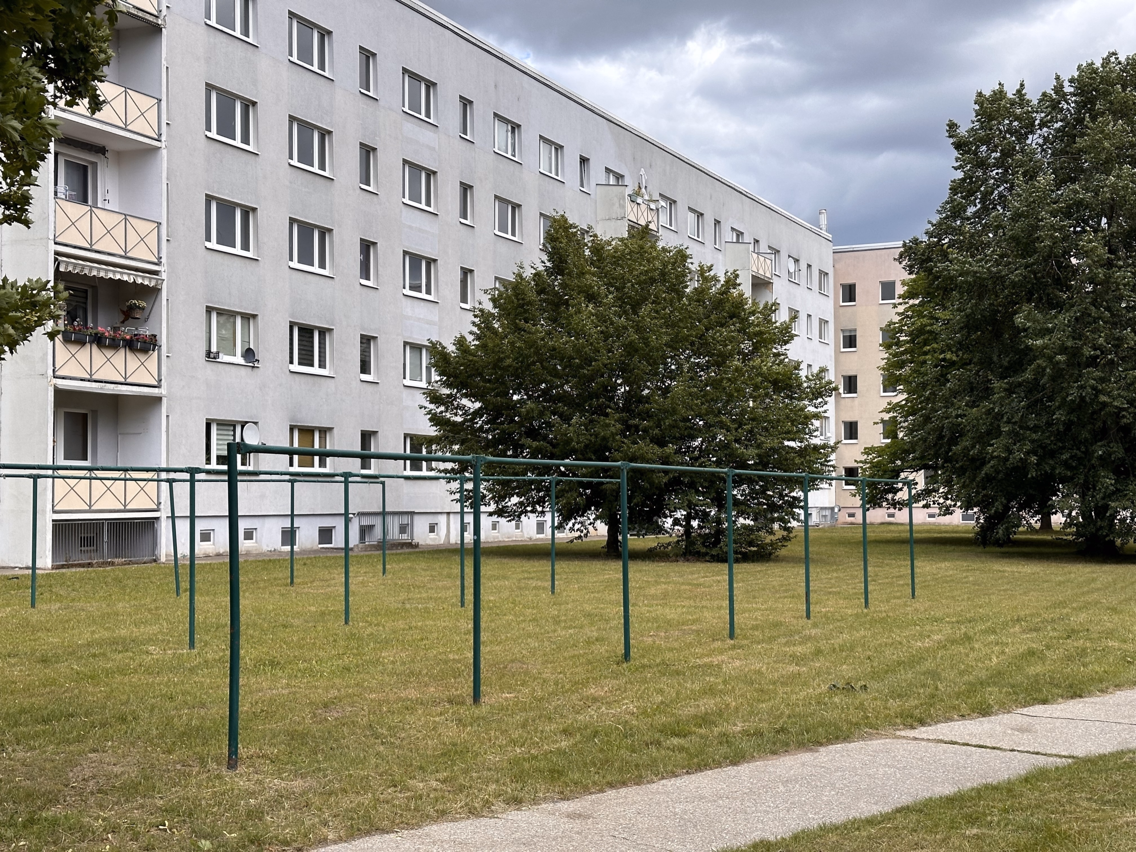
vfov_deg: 30.3
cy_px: 426
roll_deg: +0.9
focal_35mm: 48
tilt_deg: +1.7
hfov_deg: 39.7
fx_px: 1575
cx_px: 568
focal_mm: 6.86
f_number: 1.78
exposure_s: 1/2114
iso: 64
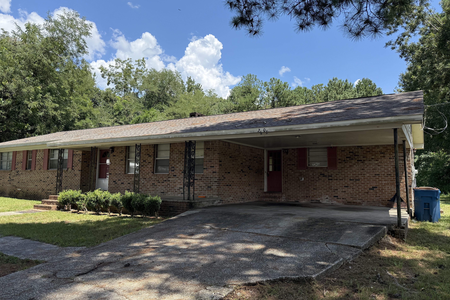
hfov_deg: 71.5
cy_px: 149
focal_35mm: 25
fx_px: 312
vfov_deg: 51.3
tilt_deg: +5.7
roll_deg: -0.6
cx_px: 225
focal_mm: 6.76
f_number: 1.78
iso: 100
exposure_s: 1/2611
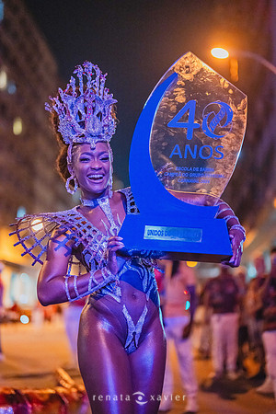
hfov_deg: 27.0
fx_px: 575
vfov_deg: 39.6
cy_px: 207
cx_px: 138
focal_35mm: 50
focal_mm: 50
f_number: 1.2
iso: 6400
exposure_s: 1/250
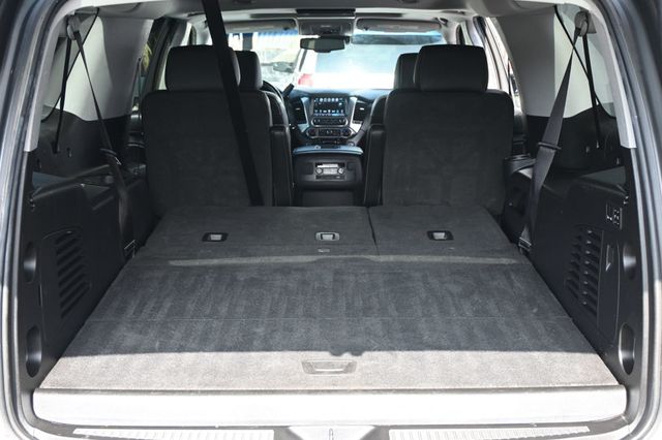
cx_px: 331
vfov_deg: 28.5
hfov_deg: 41.7
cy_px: 220
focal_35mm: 47
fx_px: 868
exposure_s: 1/125
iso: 500
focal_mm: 31.5
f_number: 5
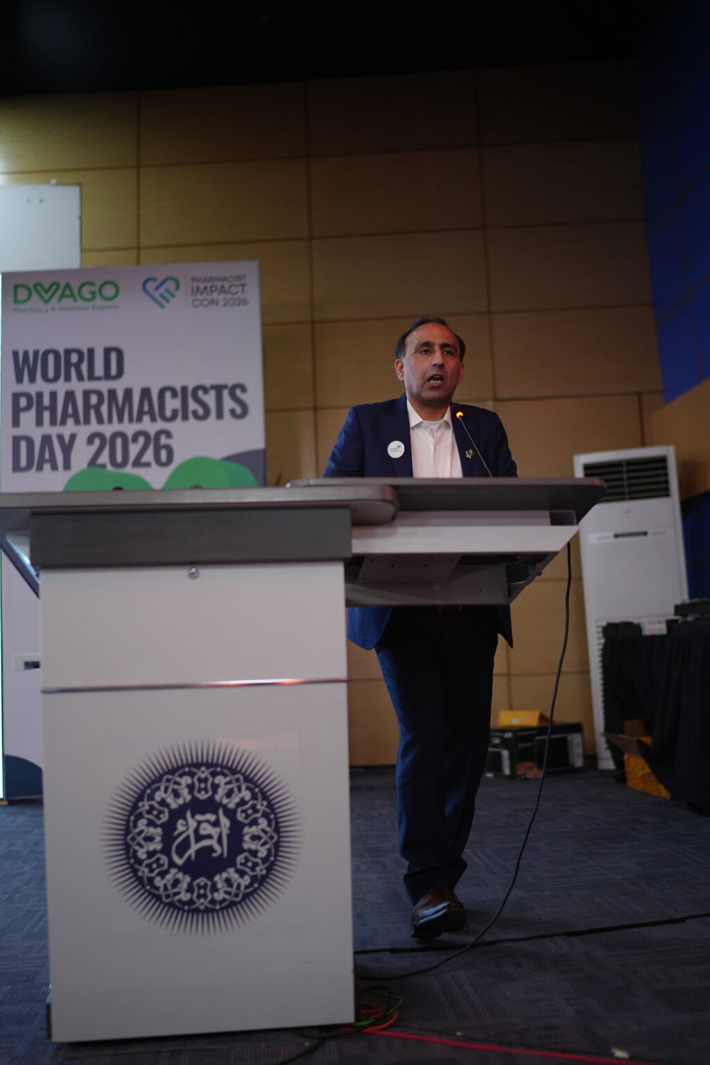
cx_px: 355
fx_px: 1035
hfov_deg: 37.9
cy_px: 532
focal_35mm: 35
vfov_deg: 54.4
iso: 1000
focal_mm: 35
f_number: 1.4
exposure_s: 1/160
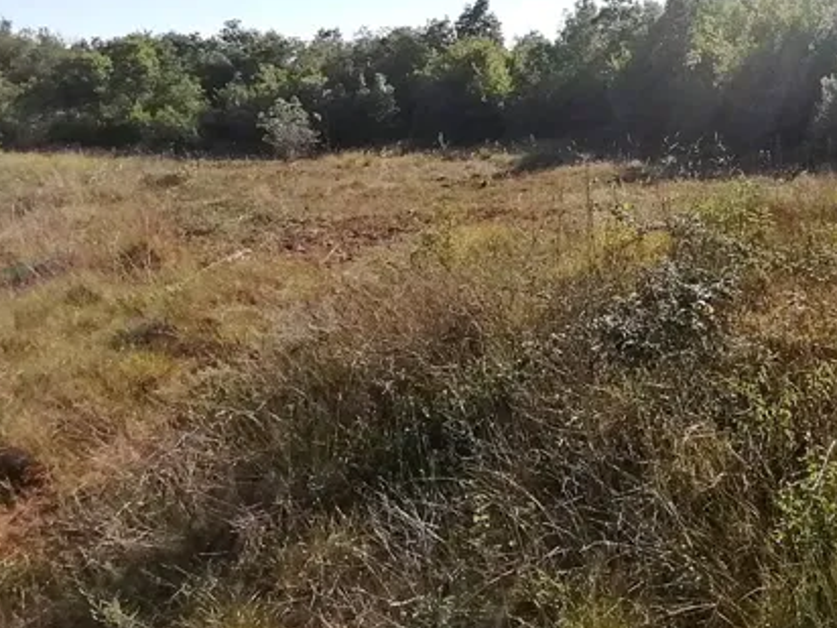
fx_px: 798
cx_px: 652
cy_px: 179
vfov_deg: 42.0
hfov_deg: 52.3
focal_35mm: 33
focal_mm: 2.7
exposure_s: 1/1418
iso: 50
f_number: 2.4
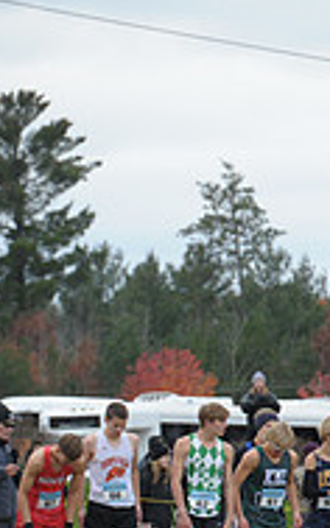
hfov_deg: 2.1
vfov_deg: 3.4
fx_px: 8986
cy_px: 486
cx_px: 794
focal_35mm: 624
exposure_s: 1/800
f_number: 6.3
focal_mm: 200
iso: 1000
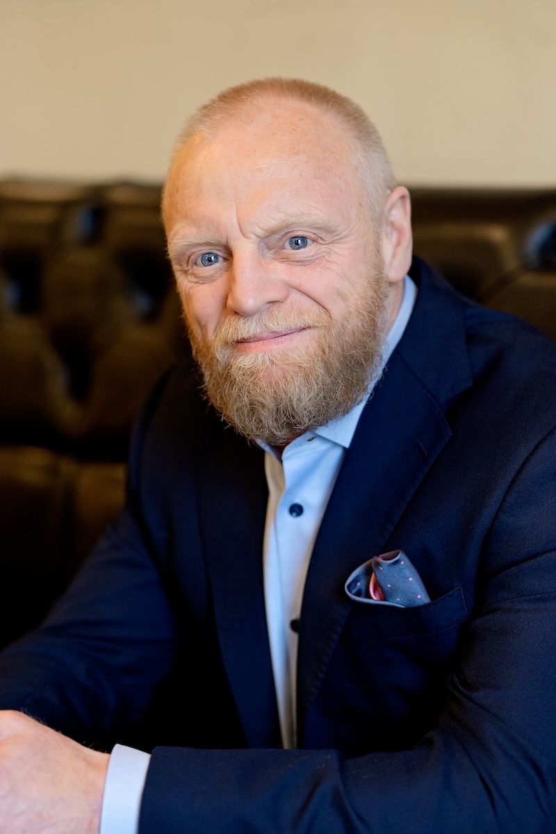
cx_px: 278
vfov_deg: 23.9
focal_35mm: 85
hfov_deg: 16.1
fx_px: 1969
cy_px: 417
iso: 1000
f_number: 2.5
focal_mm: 85
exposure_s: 1/125
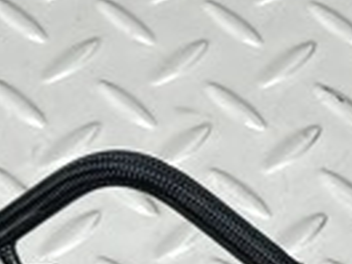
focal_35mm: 233
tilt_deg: -55.9
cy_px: 383
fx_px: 2369
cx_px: 221
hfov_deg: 8.5
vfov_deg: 6.3
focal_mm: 6.86
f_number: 1.78
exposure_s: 1/50
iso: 125
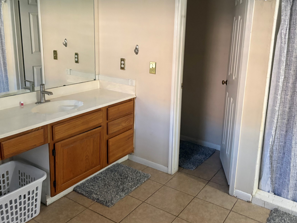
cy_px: 94
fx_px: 275
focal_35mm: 32
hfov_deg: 56.7
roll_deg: -1.6
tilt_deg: -13.6
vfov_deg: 44.0
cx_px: 164
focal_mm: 5.96
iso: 400
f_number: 1.6
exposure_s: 1/40
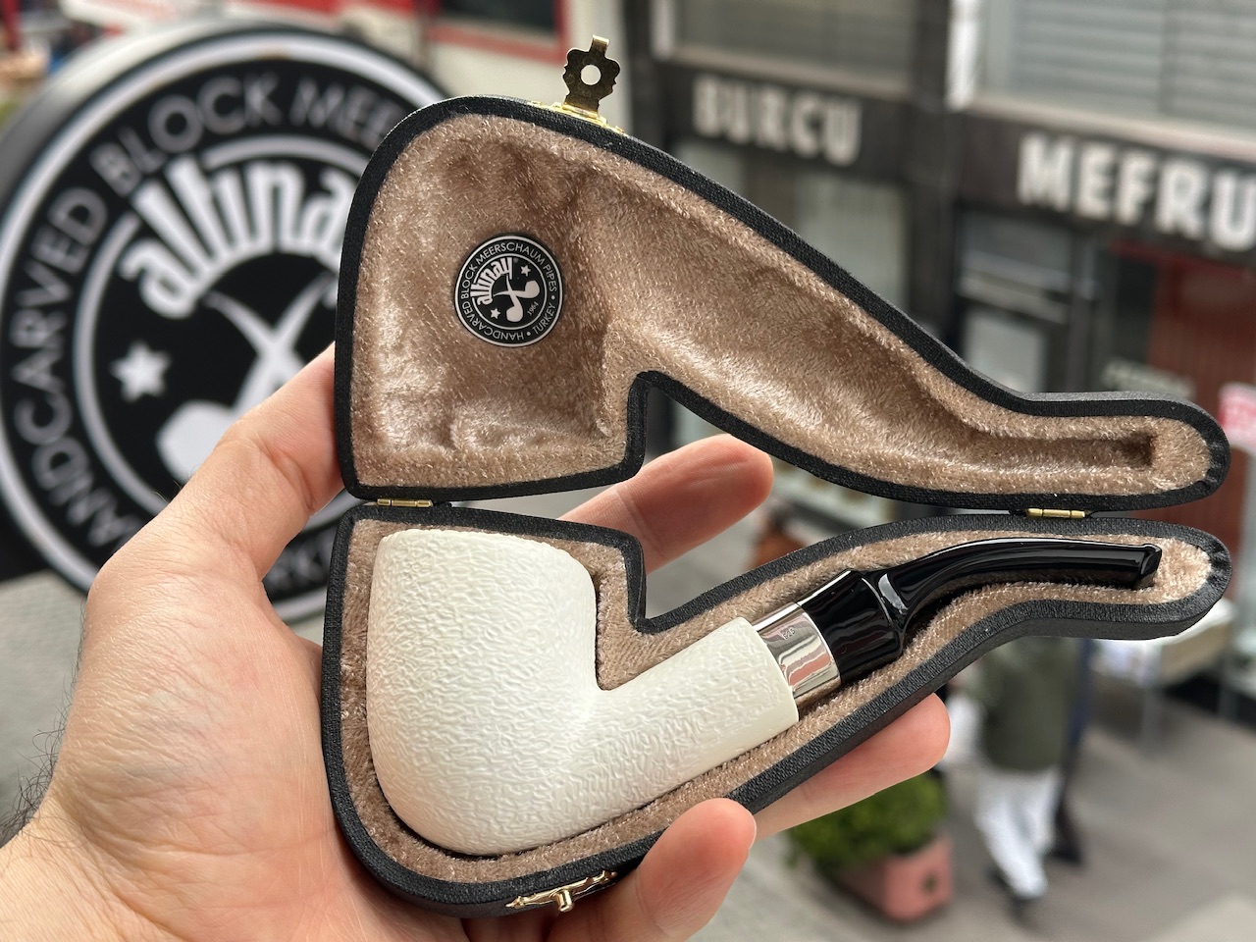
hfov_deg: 39.7
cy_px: 471
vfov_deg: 30.3
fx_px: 1742
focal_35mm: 48
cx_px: 628
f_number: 1.78
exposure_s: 1/608
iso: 64
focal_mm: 6.86
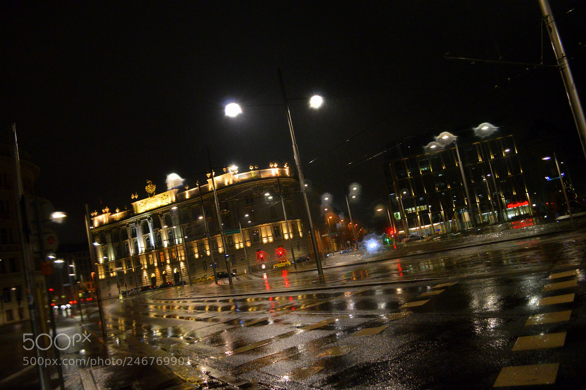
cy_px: 195
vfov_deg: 47.9
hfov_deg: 67.4
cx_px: 293
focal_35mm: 27
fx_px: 439
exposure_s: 1/60
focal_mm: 18
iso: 2500
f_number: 3.5
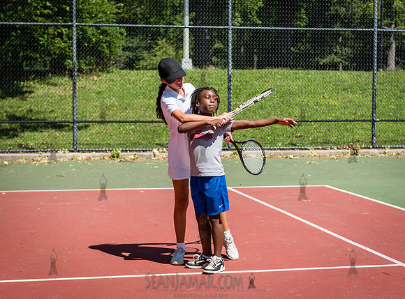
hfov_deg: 26.5
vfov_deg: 19.8
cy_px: 151
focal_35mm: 74
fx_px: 859
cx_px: 211
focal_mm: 60
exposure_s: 1/2500
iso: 200
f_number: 3.5
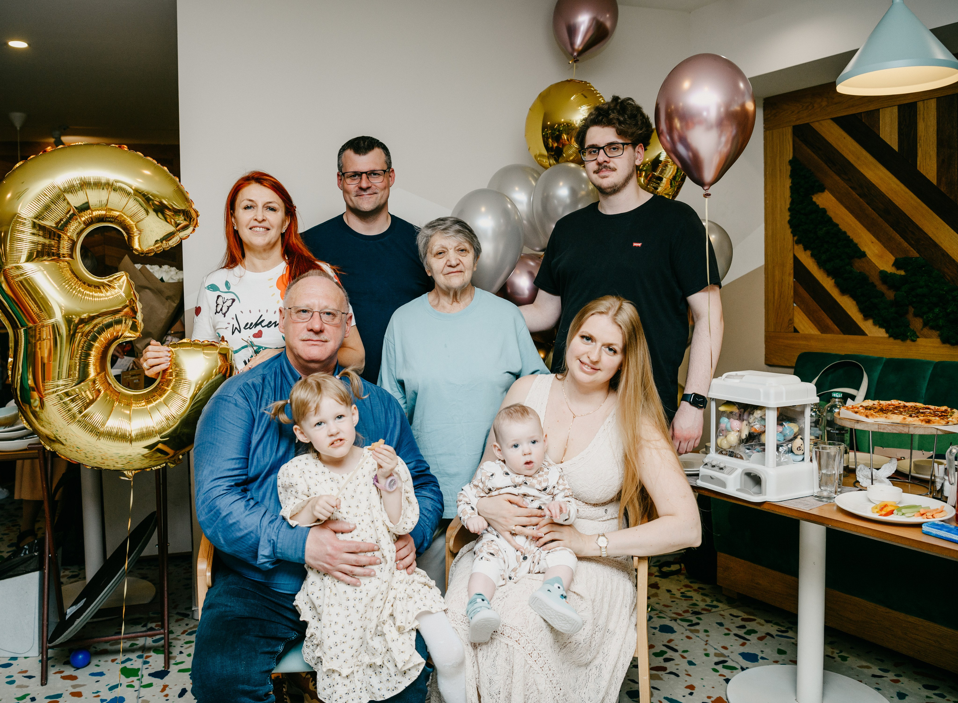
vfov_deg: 46.7
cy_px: 328
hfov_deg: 60.8
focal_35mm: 30
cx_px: 423
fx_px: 813
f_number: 3.5
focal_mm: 26
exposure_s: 1/160
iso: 125
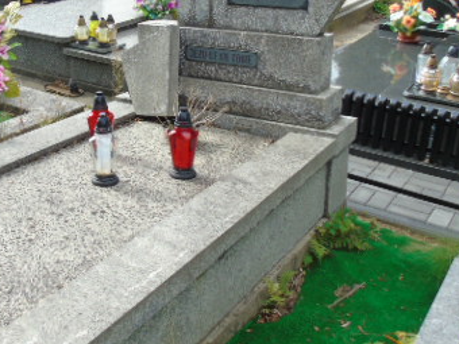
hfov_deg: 39.6
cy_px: 119
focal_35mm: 47
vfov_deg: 30.7
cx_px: 131
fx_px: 623
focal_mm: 4.4
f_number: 3.4
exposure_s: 1/200
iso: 80
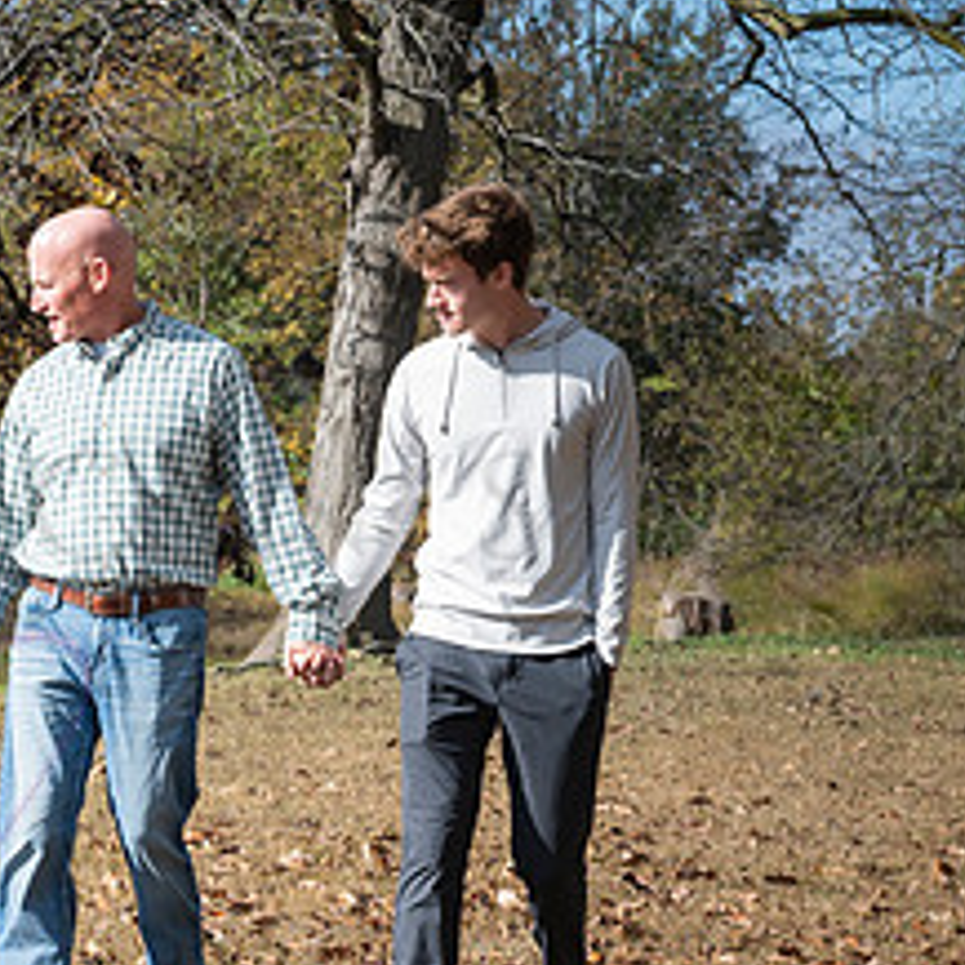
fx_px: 5551
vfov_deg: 9.9
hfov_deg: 9.8
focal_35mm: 176
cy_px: 730
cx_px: -240
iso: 400
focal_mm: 74
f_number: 8
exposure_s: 1/640
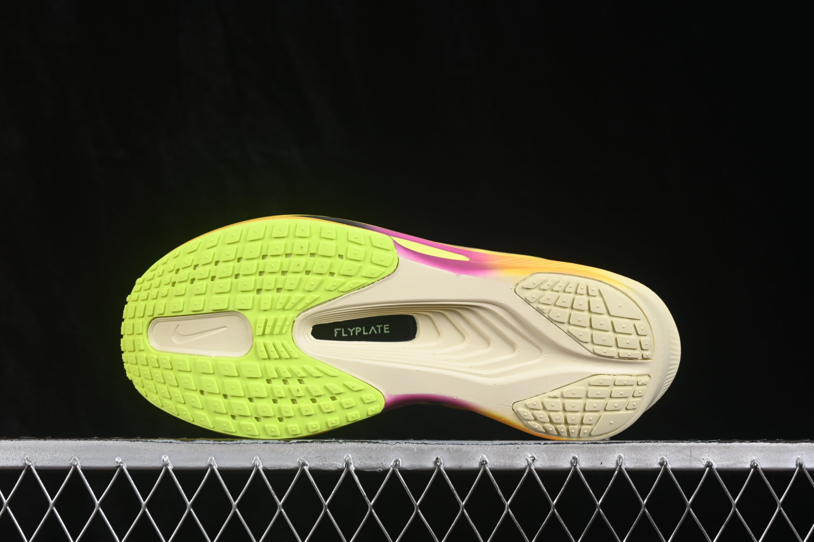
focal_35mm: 75
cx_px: 407
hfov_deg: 27.0
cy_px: 271
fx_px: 1696
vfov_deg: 18.2
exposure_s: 1/80
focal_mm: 50
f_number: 8
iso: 160
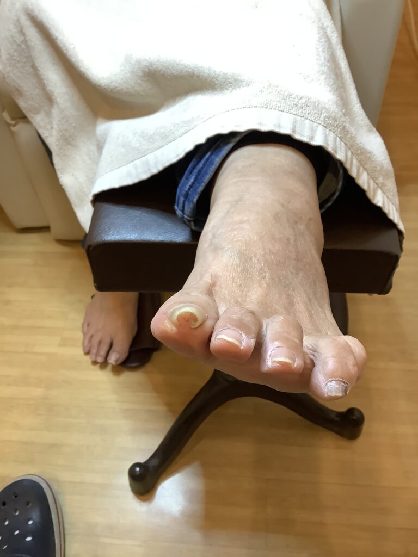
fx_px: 499
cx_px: 209
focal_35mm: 31
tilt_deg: -52.8
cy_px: 278
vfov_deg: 58.4
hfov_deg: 45.4
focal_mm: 3.3
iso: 160
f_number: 2.4
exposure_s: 1/50
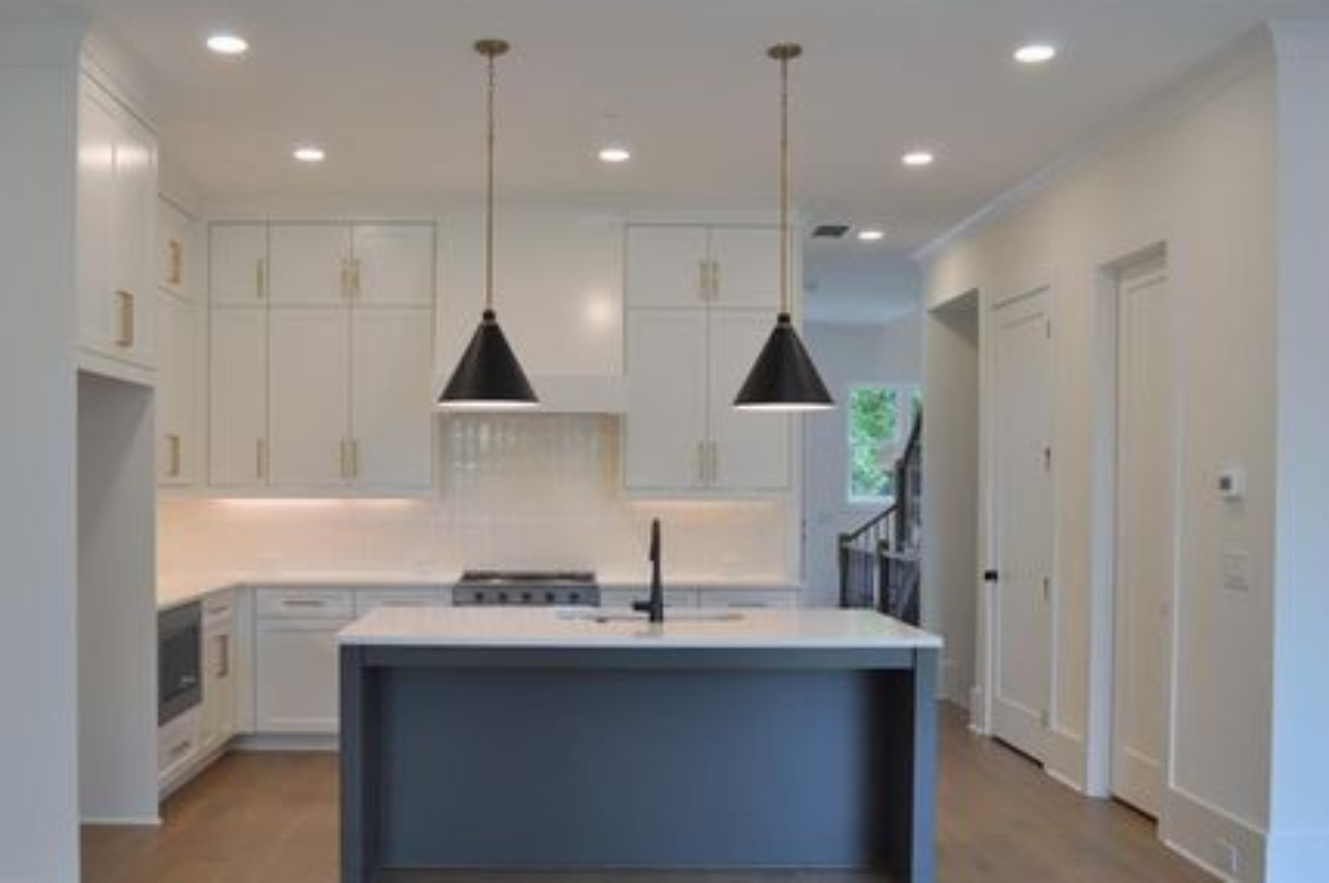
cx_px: 561
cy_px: 505
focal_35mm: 35
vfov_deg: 37.7
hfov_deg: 54.2
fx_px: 1291
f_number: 5
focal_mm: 20
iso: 400
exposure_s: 1/100
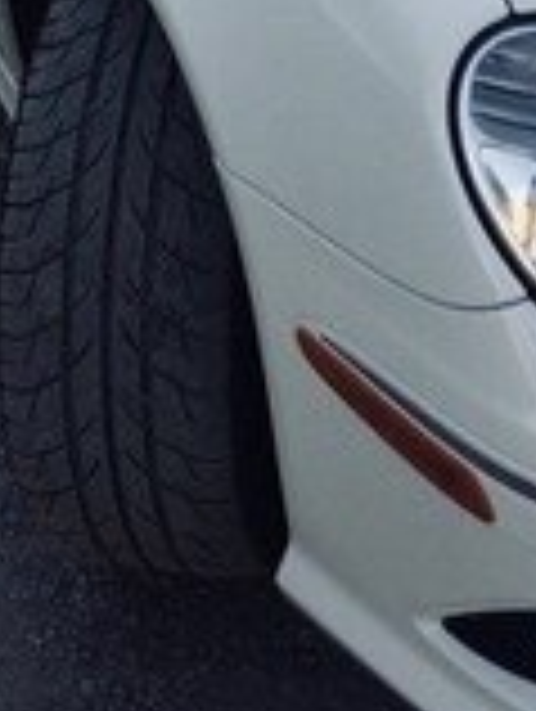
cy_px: -158
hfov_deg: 16.3
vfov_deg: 20.1
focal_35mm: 91
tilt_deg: -21.4
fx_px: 1874
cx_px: 311
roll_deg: -6.2
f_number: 2.2
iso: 32
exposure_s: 1/507
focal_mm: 4.15
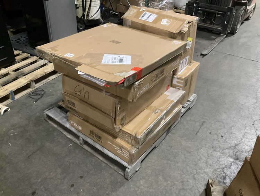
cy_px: 98
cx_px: 130
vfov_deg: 48.3
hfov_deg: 61.6
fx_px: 218
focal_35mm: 29
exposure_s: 1/30
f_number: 1.8
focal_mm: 3
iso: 400
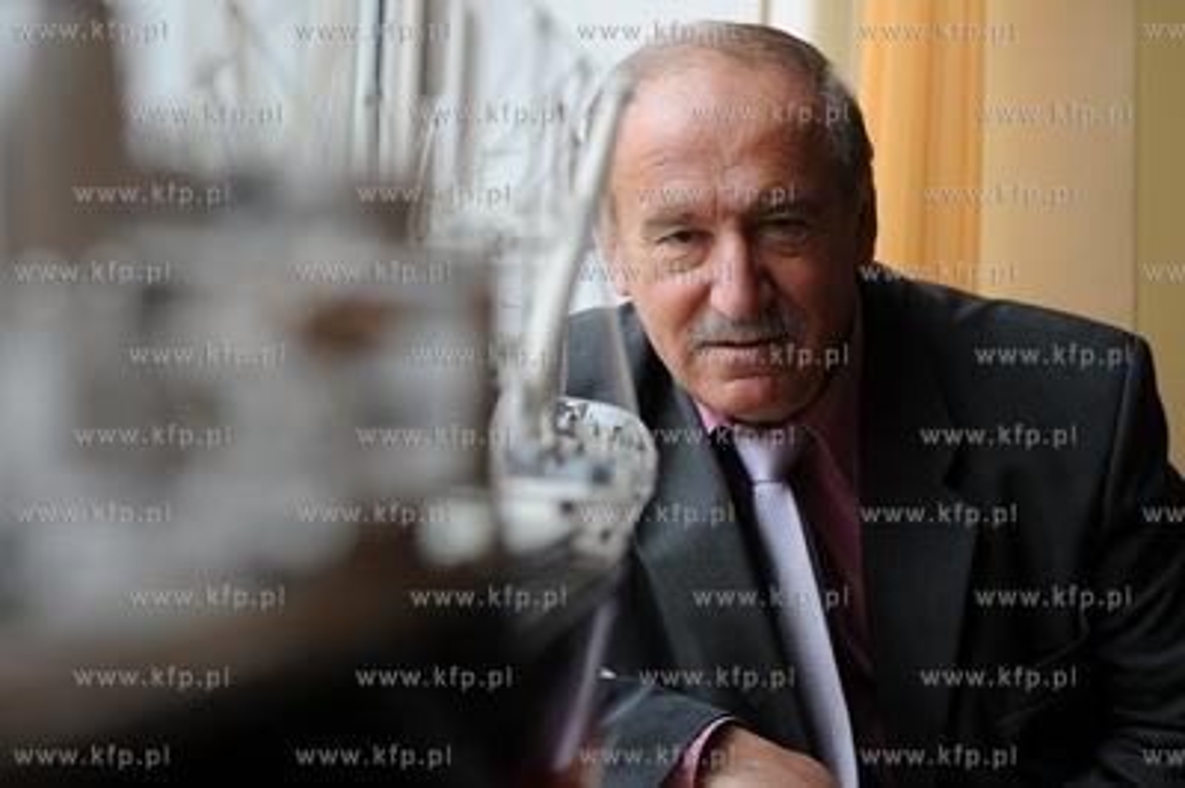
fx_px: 2796
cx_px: 592
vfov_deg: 16.0
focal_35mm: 85
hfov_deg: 23.9
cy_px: 394
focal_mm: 85
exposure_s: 1/800
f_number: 4
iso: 400
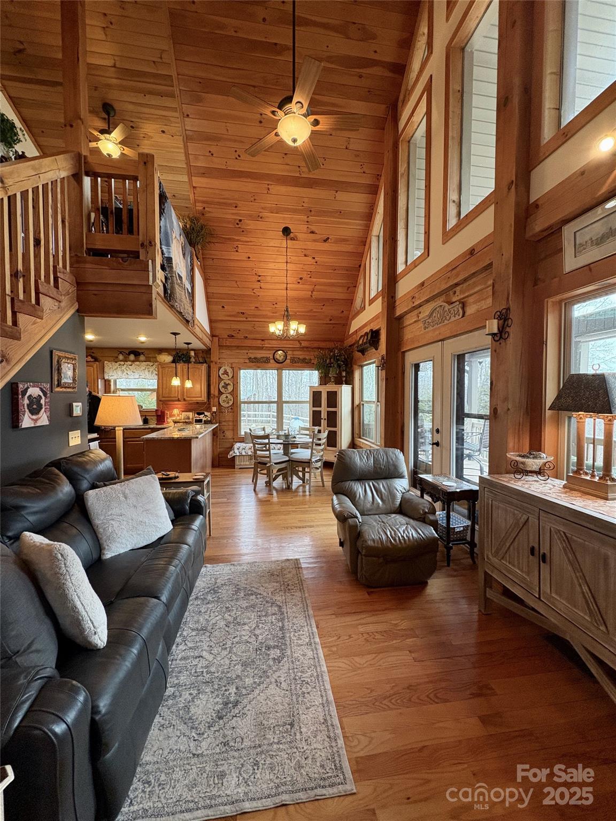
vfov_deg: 102.1
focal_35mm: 14
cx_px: 308
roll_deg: +0.0
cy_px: 410
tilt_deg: -0.5
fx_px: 332
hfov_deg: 85.7
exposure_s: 1/120
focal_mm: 2.22
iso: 320
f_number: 2.2
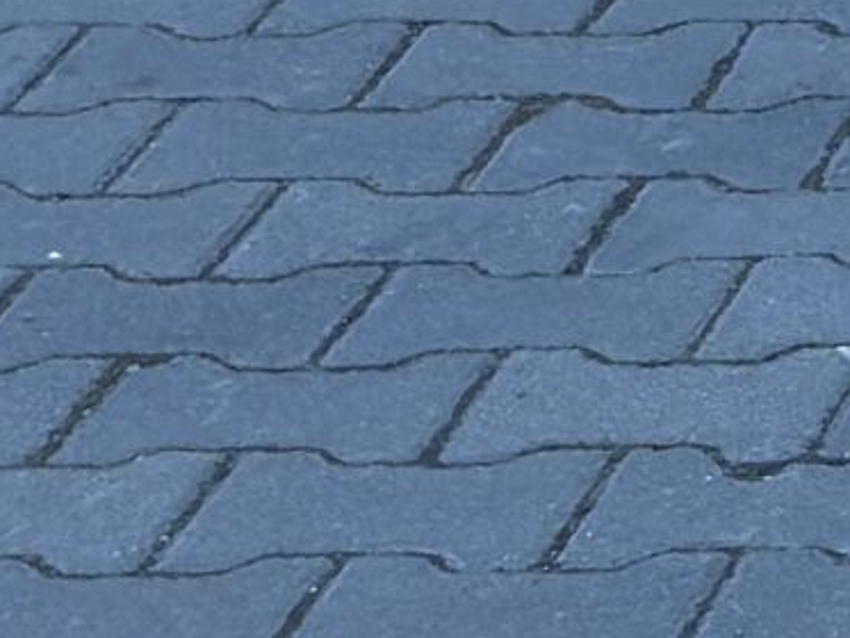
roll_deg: +0.0
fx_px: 8081
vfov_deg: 4.3
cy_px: -1290
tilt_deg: -9.3
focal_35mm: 329
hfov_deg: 5.6
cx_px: 2639
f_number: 1.78
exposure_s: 1/980
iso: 80
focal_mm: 6.86
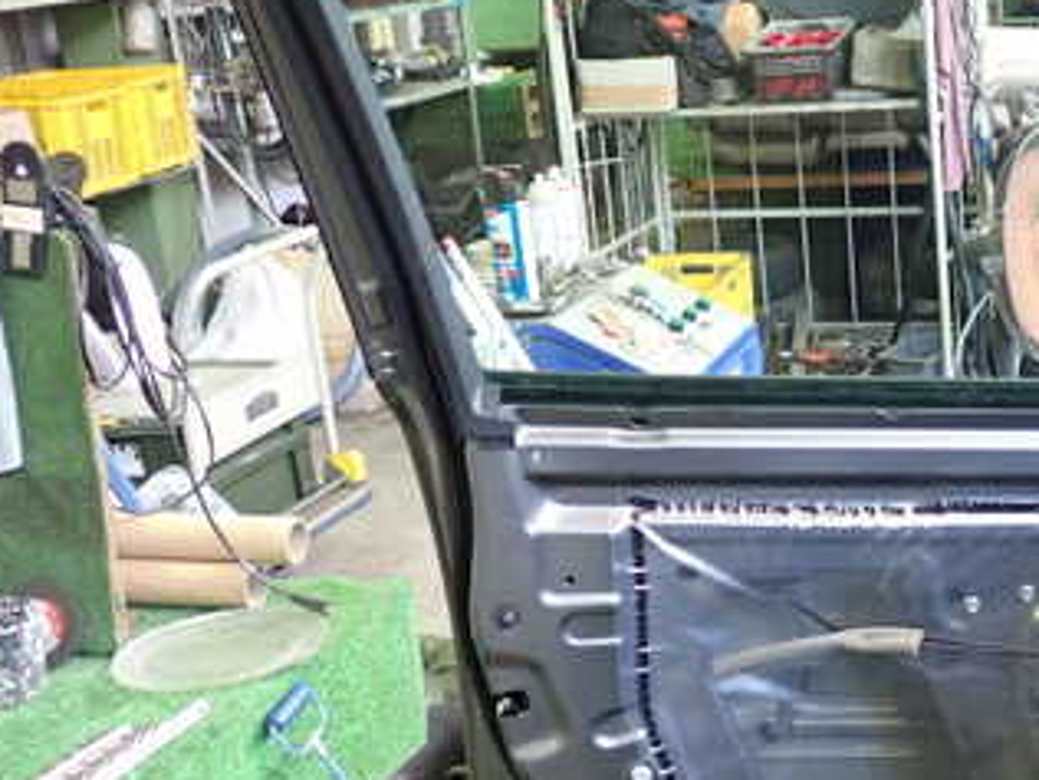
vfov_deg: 25.6
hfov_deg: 32.1
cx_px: 937
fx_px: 1711
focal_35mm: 57
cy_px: 484
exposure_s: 1/30
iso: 500
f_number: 2.3
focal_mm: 5.4
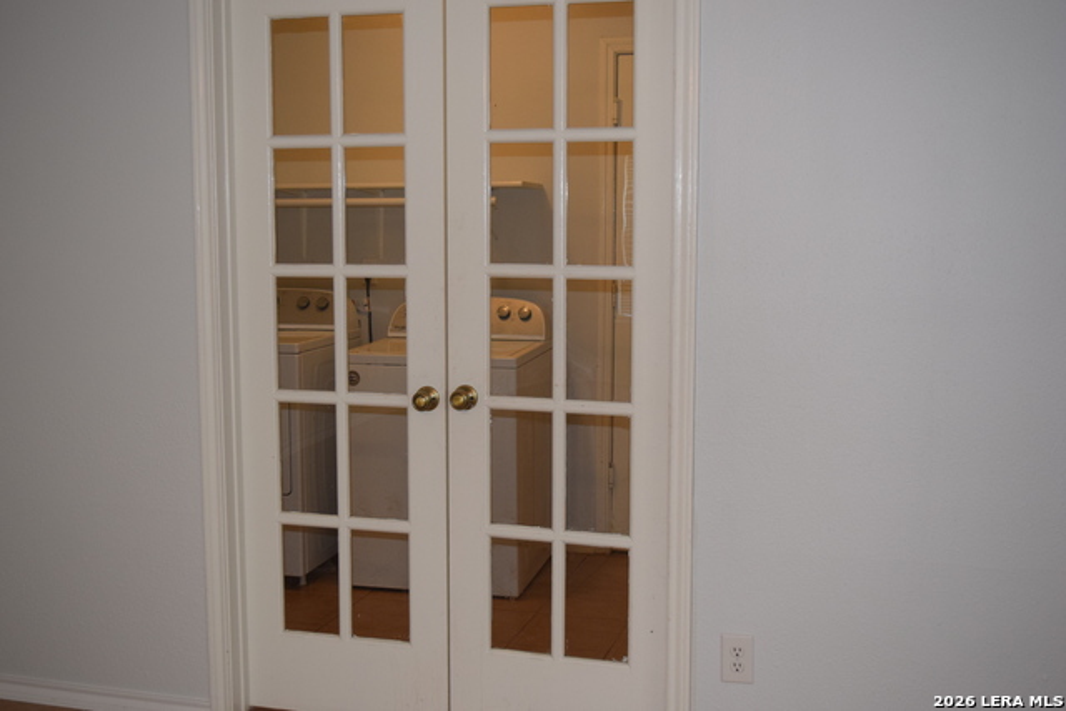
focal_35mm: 44
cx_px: 533
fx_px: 1288
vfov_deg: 30.9
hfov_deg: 45.0
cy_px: 356
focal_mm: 29
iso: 800
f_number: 5
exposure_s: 1/100
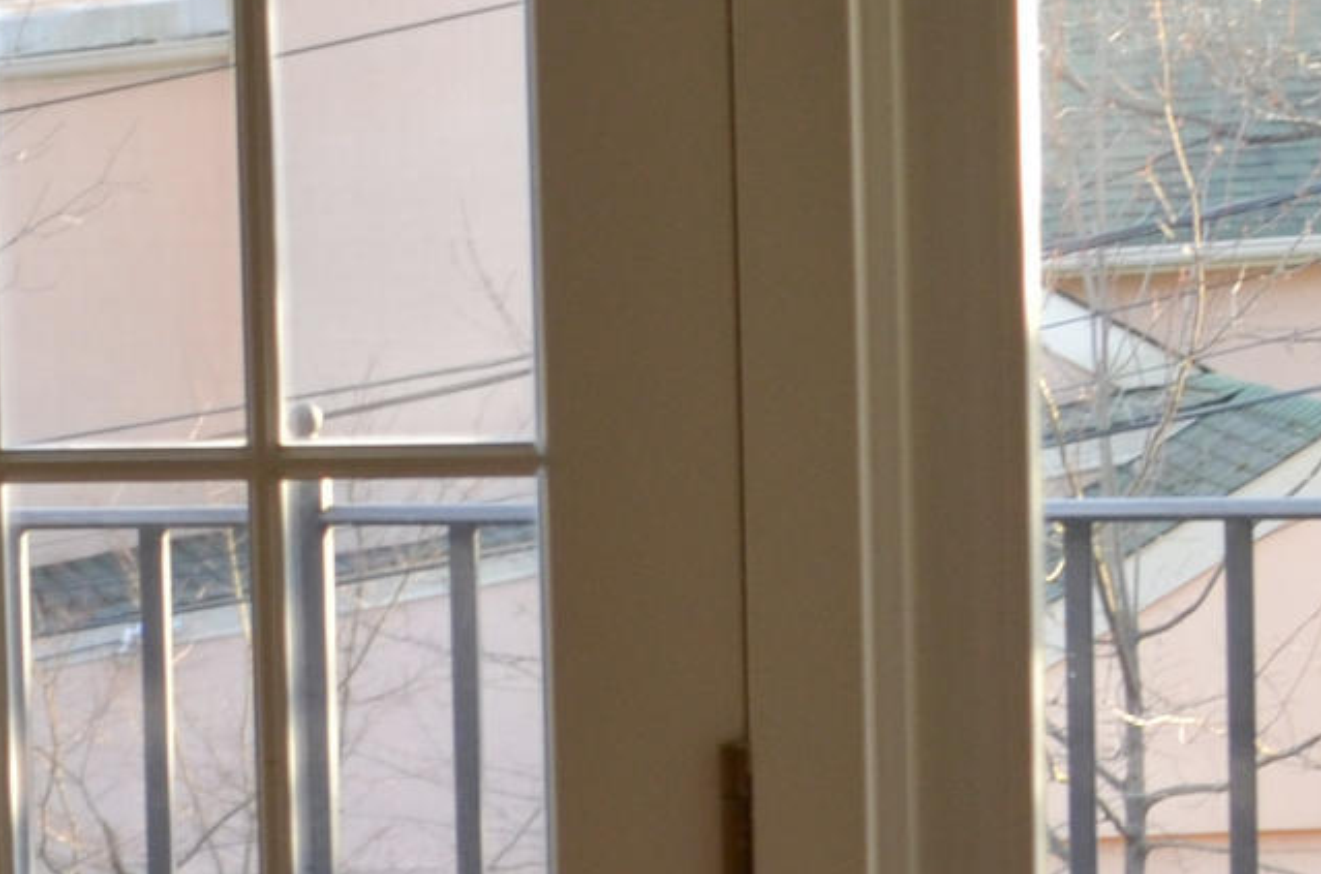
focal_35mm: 169
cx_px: -1360
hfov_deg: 11.0
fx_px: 6187
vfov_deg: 8.1
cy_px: 466
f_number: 4
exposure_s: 1/60
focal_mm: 24
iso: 200
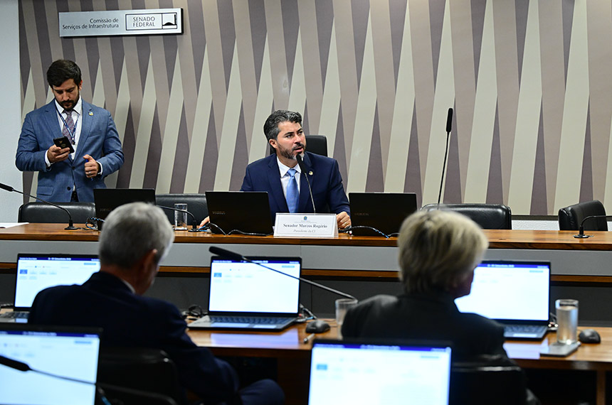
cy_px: 202
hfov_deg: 28.9
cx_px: 306
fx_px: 1188
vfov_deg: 19.4
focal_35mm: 70
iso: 2500
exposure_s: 1/200
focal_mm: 70
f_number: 3.5
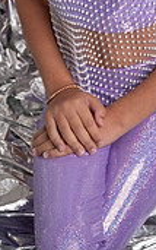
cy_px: -41
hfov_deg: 10.8
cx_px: 98
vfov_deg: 16.6
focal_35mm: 121
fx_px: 822
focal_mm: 45
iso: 160
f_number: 5.6
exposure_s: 1/200
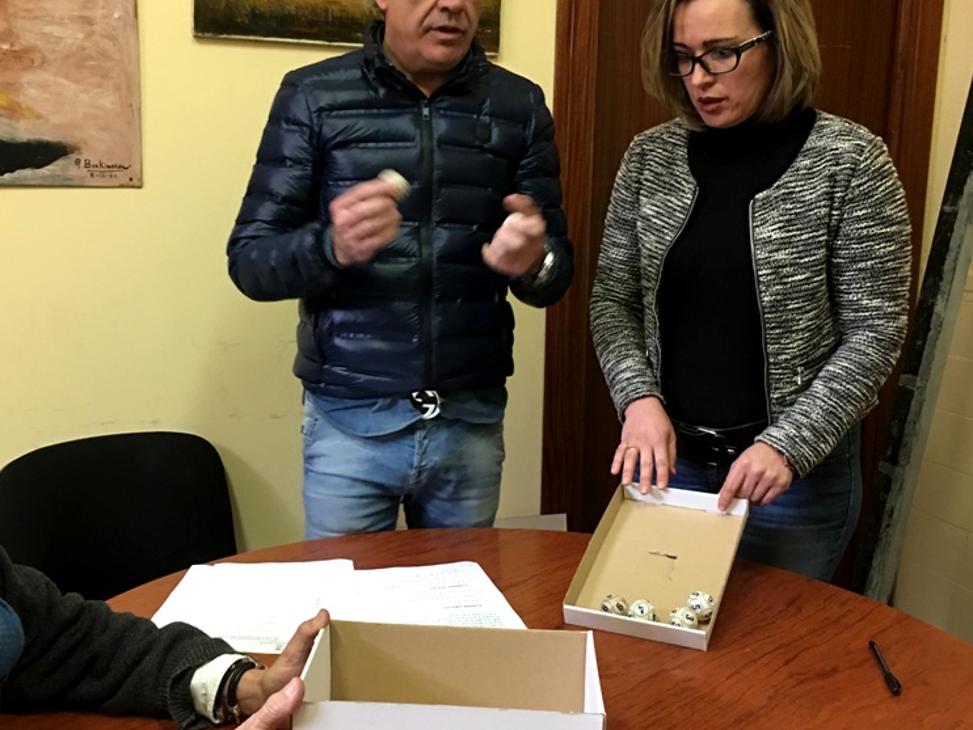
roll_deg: -1.5
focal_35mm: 40
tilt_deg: -10.0
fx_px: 1125
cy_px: 362
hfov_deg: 46.7
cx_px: 433
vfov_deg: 36.0
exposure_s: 1/8
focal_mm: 4.15
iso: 100
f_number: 2.2
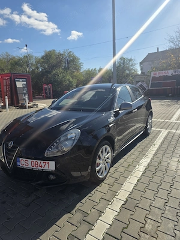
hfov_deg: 58.9
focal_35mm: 23
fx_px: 159
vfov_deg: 73.9
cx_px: 90
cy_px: 120
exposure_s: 1/7333
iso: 80
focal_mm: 6.3
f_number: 1.7
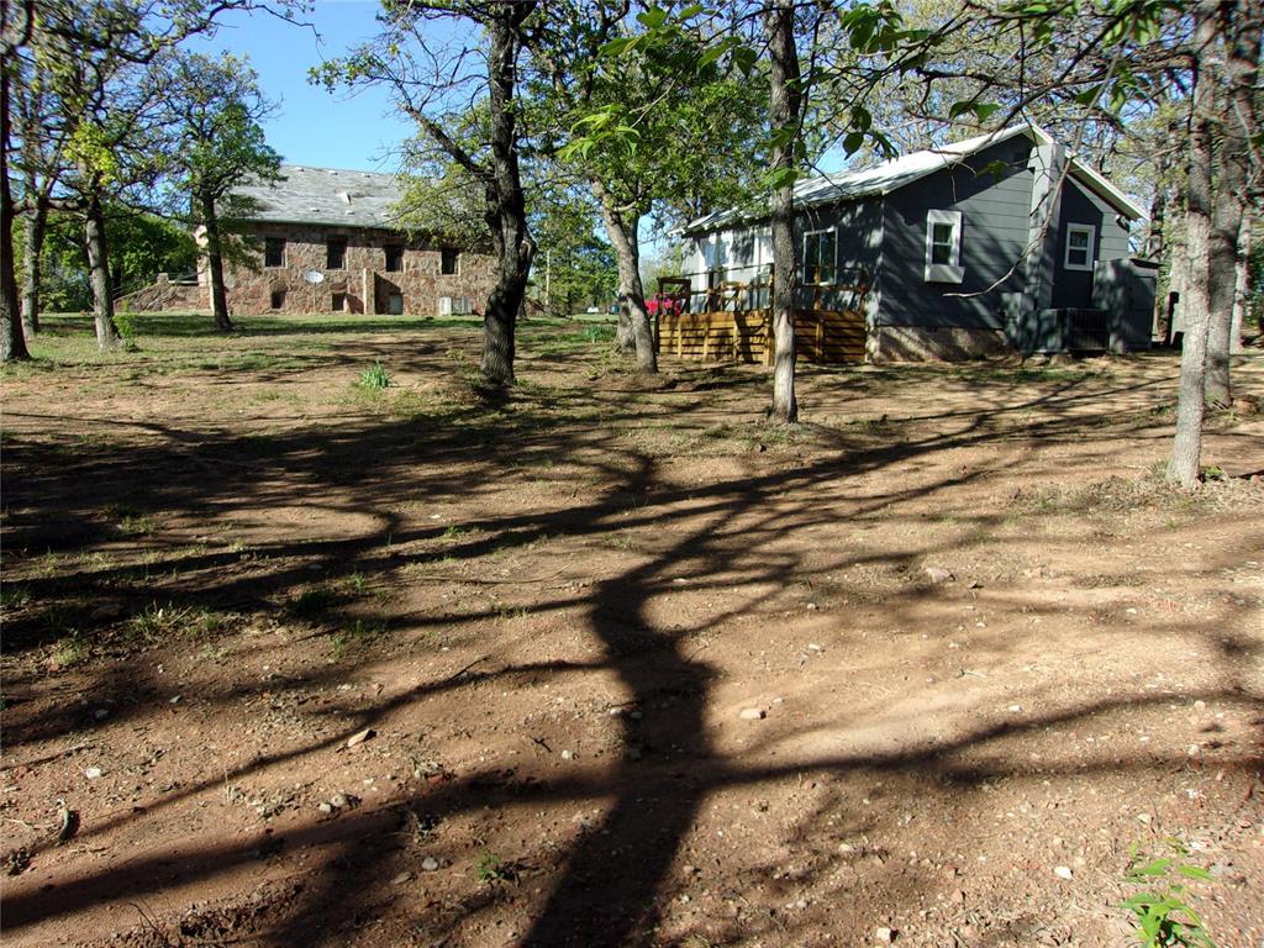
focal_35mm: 27
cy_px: 474
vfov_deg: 51.4
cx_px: 632
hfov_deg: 65.3
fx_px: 986
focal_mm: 4.9
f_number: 10.4
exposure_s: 1/50
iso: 80
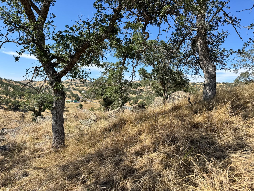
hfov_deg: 71.6
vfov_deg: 56.8
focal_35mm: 24
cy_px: 96
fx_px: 176
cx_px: 127
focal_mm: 6.76
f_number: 1.78
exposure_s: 1/2833
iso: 80
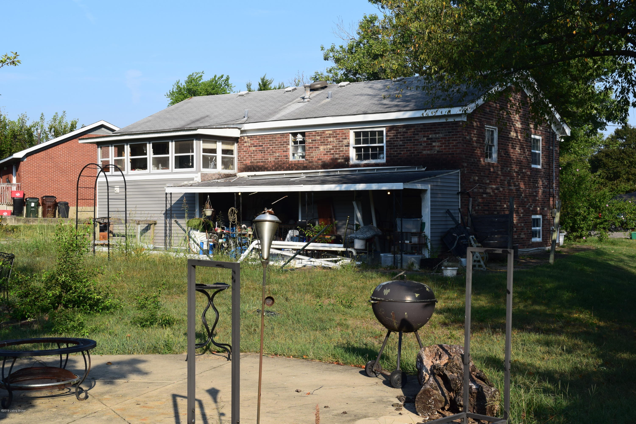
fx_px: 901
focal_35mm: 51
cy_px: 212
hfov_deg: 38.9
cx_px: 318
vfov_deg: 26.5
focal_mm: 34
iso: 400
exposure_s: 1/400
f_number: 11
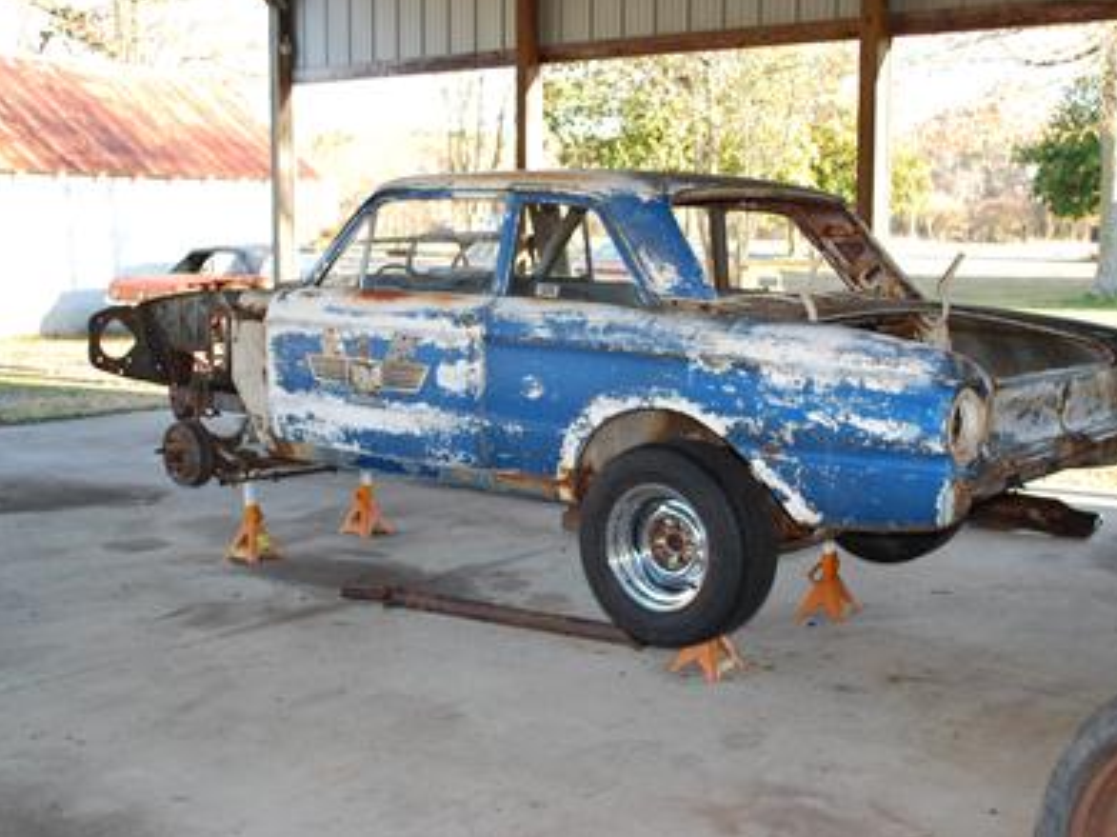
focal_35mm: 43
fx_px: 1387
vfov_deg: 33.6
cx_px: 588
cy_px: 414
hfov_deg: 43.8
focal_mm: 26
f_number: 4.2
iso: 220
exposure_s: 1/60
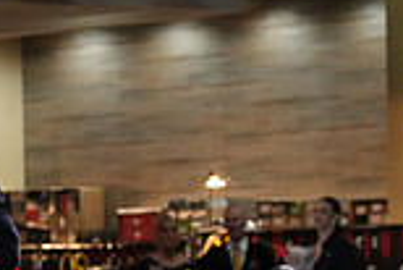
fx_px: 4045
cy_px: 408
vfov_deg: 3.8
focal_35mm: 361
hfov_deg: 5.6
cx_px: -267
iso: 5000
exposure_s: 1/320
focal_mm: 96
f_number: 5.6
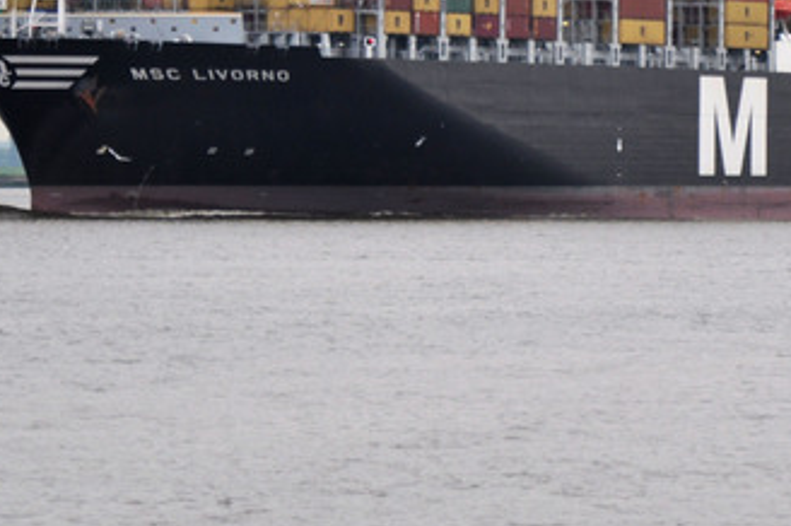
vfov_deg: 4.2
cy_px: 16
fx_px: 7222
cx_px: 600
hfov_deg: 6.3
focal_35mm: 329
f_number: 6.3
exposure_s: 1/160
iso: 200
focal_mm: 90
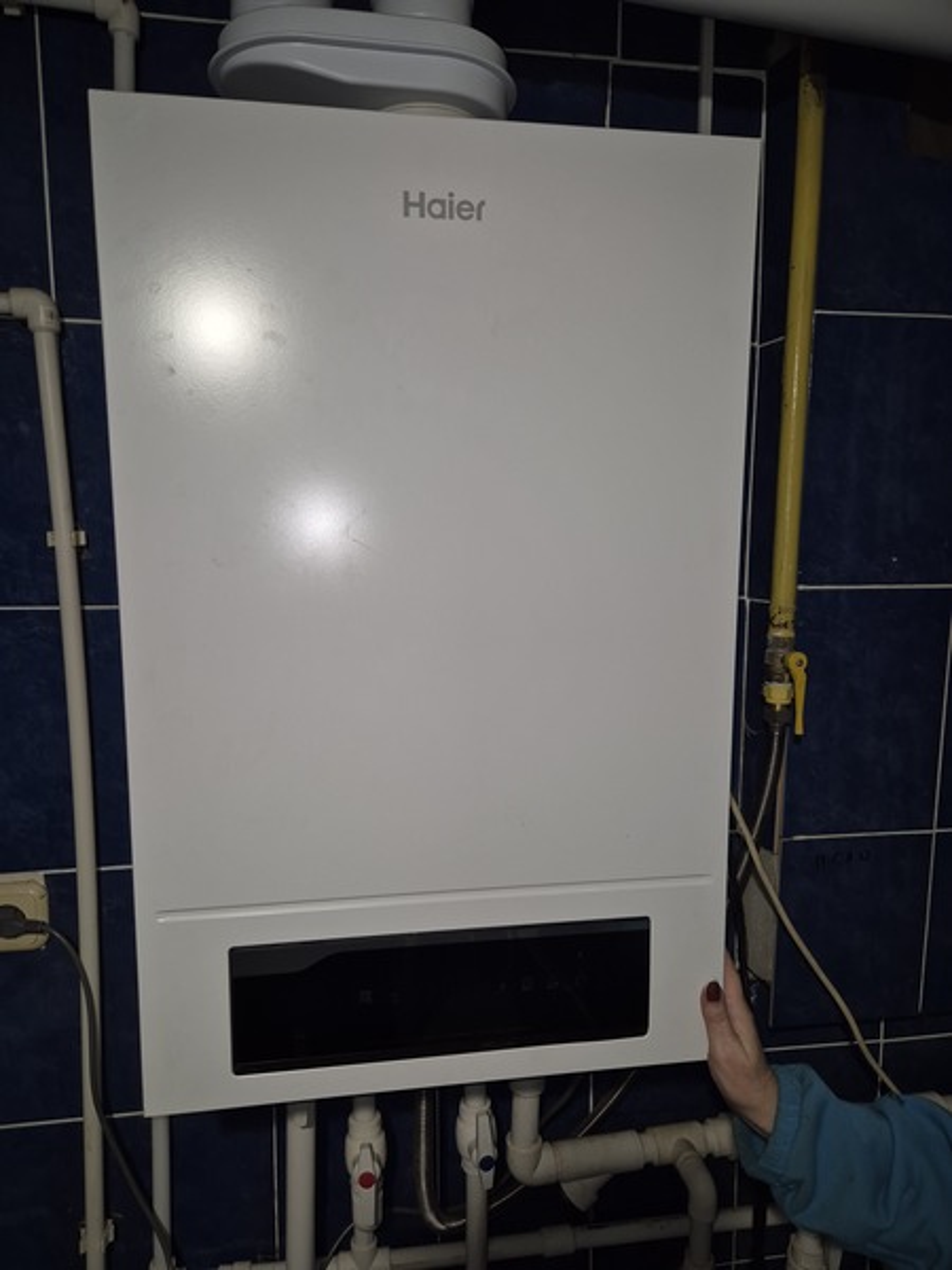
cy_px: 635
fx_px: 843
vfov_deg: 73.9
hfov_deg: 58.9
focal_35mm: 23
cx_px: 476
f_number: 1.8
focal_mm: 5.4
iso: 100
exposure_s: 1/25
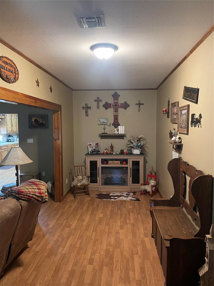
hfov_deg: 53.1
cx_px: 107
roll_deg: +0.3
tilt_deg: -4.9
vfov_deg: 67.3
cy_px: 143
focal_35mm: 26
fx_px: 214
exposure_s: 1/40
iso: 500
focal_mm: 4.2
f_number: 1.6
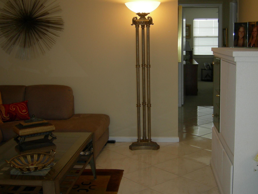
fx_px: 350
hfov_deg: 40.2
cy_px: 89
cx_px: 155
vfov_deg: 30.9
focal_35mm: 47
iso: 64
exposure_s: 1/30
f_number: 2.7
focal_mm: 7.5
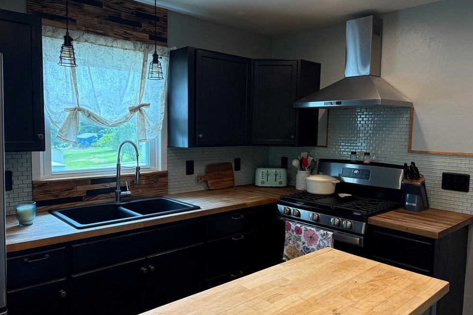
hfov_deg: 65.5
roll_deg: -0.1
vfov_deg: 46.4
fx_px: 368
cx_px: 239
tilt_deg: -3.8
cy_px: 155
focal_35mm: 28
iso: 160
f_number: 1.6
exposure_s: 1/120
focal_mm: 5.96
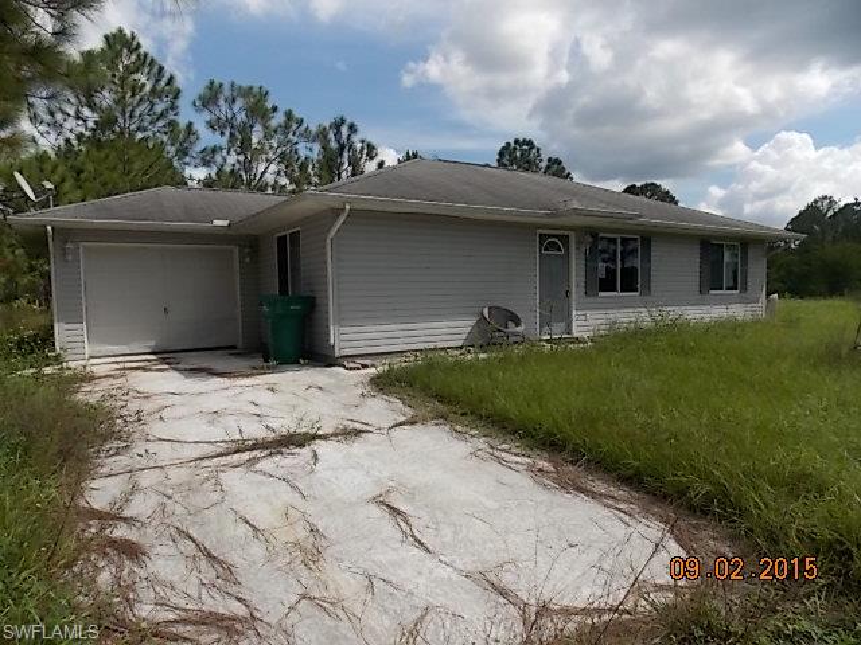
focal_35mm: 23
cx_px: 430
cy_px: 322
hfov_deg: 73.9
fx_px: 572
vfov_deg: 58.9
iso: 80
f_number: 9.9
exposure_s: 1/160
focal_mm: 4
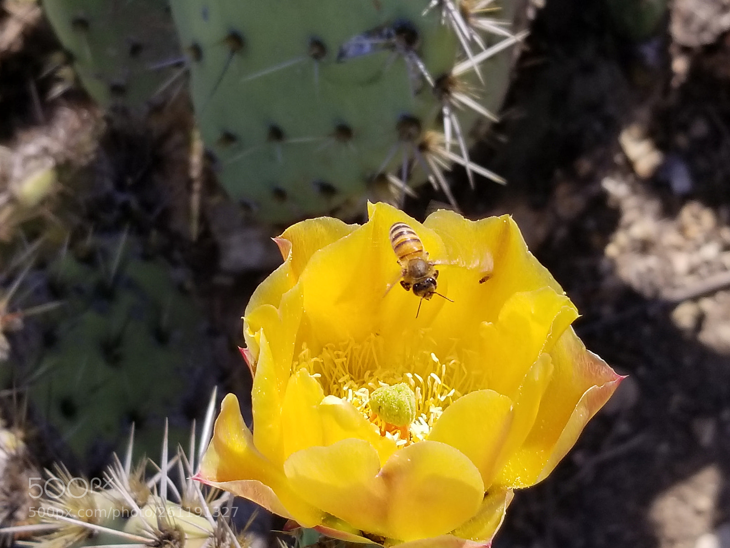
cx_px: 365
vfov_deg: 53.1
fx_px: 548
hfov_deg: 67.3
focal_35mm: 26
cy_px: 274
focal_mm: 4.25
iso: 50
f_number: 1.7
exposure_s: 1/1689
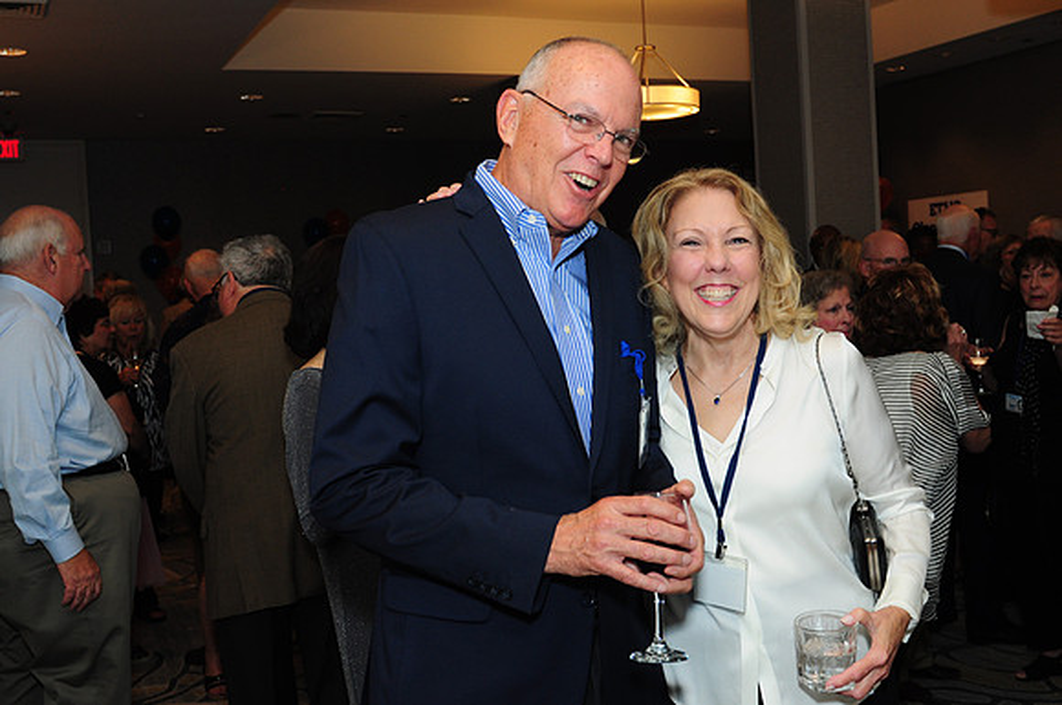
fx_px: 1193
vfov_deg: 32.9
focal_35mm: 40
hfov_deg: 48.0
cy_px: 352
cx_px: 531
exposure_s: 1/60
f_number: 5
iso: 500
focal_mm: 27
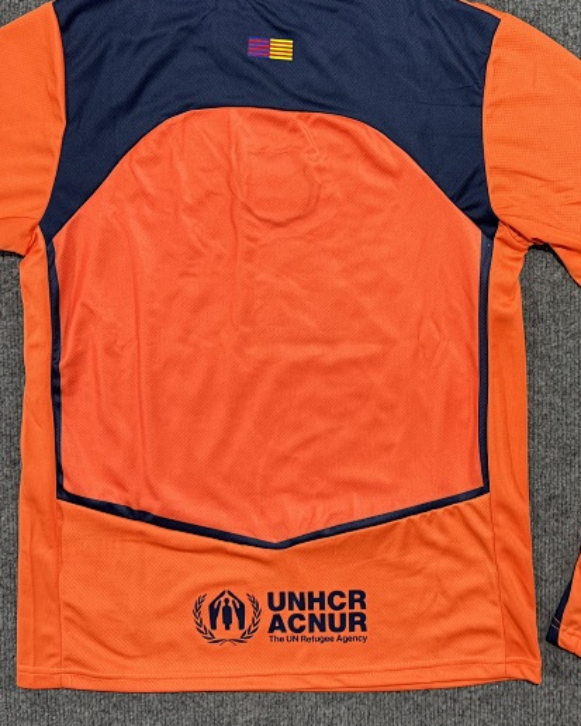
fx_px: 1053
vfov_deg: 37.8
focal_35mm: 49
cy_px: 280
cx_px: 512
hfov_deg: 29.7
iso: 160
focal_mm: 6.76
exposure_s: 1/50
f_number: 1.78
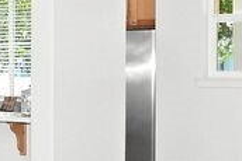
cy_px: 94
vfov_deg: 14.4
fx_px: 639
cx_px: -106
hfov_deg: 19.2
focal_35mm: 95
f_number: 10
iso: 6400
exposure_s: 1/320
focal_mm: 11
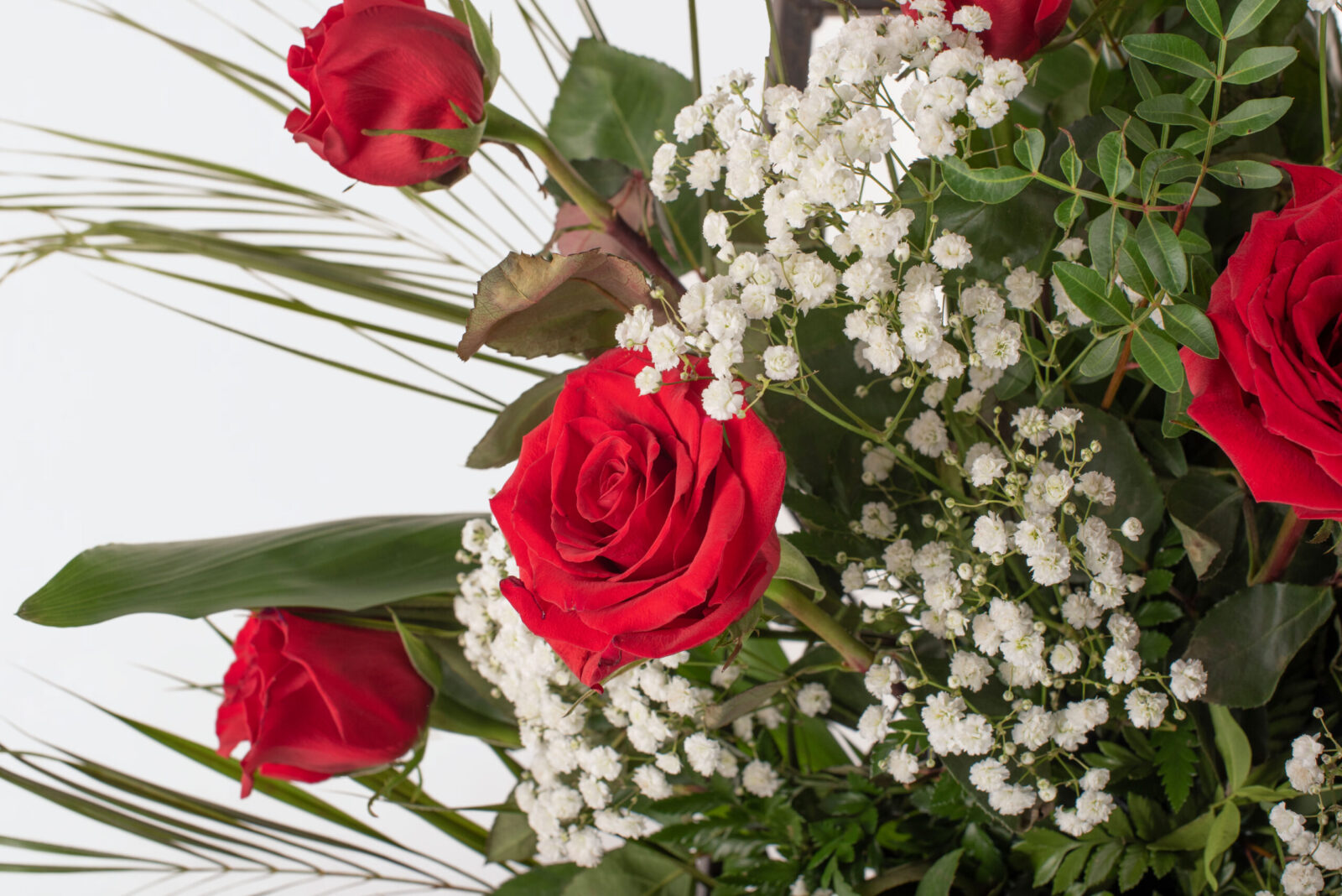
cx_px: 671
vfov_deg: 27.0
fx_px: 1864
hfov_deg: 39.6
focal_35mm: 50
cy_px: 448
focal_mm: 50
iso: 250
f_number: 9
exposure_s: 1/160
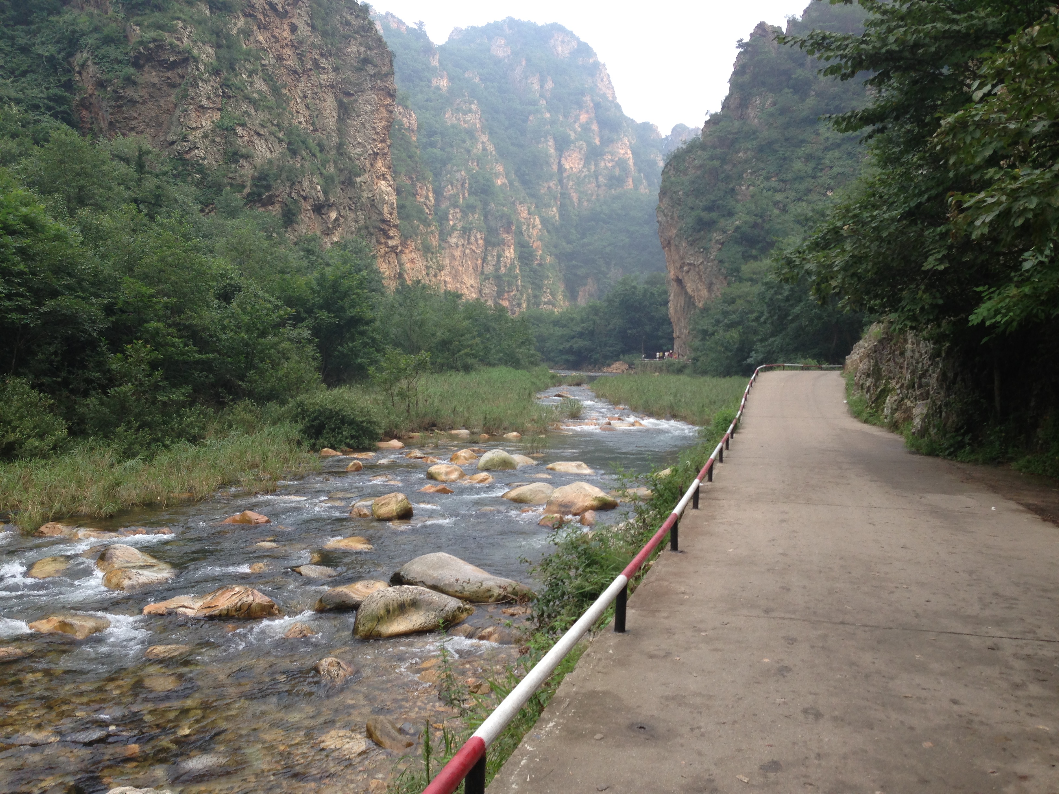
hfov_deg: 55.4
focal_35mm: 33
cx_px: 530
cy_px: 397
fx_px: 1010
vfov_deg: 42.9
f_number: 2.4
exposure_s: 1/171
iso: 50
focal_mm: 4.13
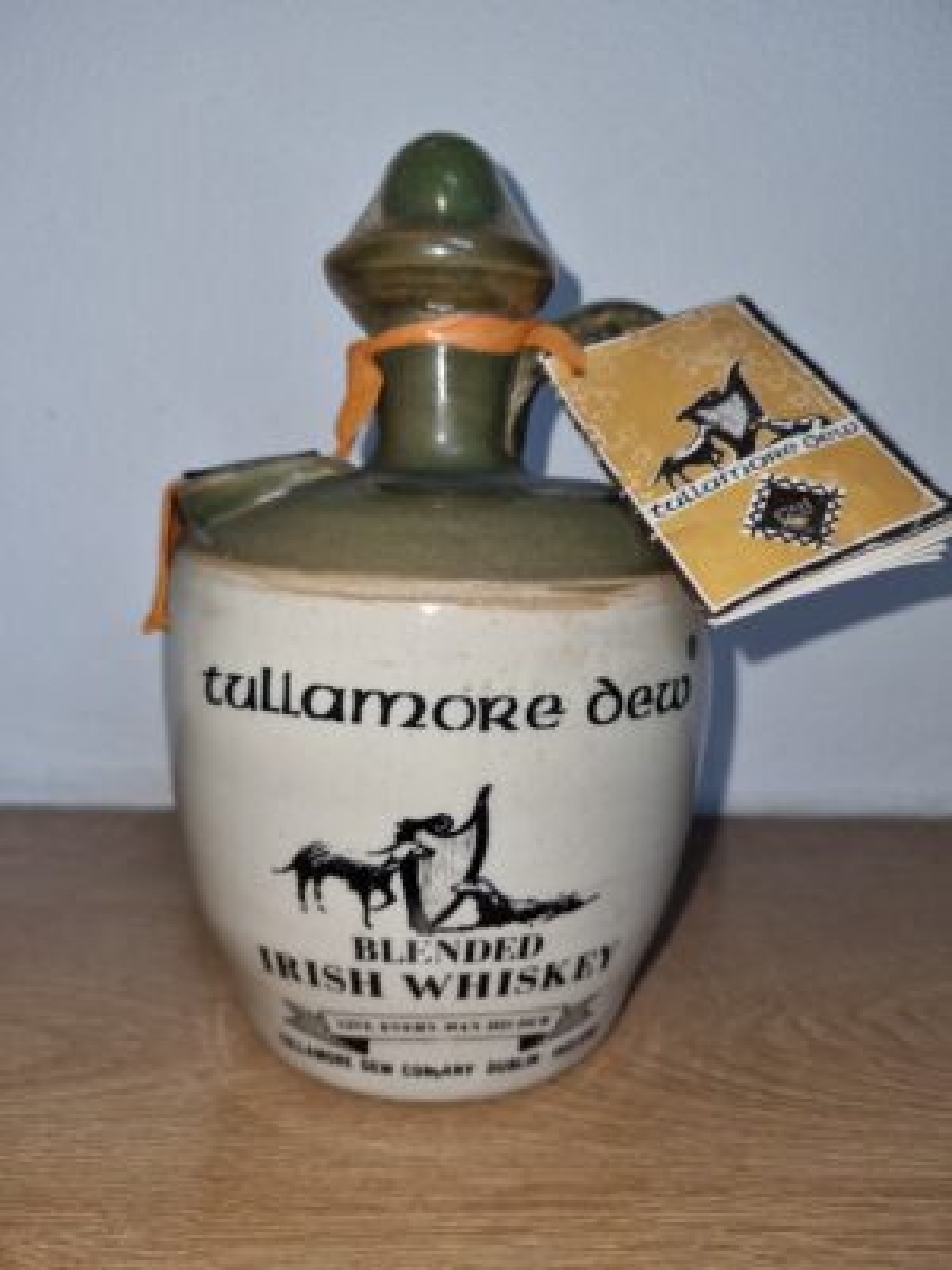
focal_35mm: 26
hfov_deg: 53.1
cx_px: 476
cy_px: 635
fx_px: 953
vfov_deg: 67.3
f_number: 1.8
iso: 70
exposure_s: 1/49
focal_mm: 5.4
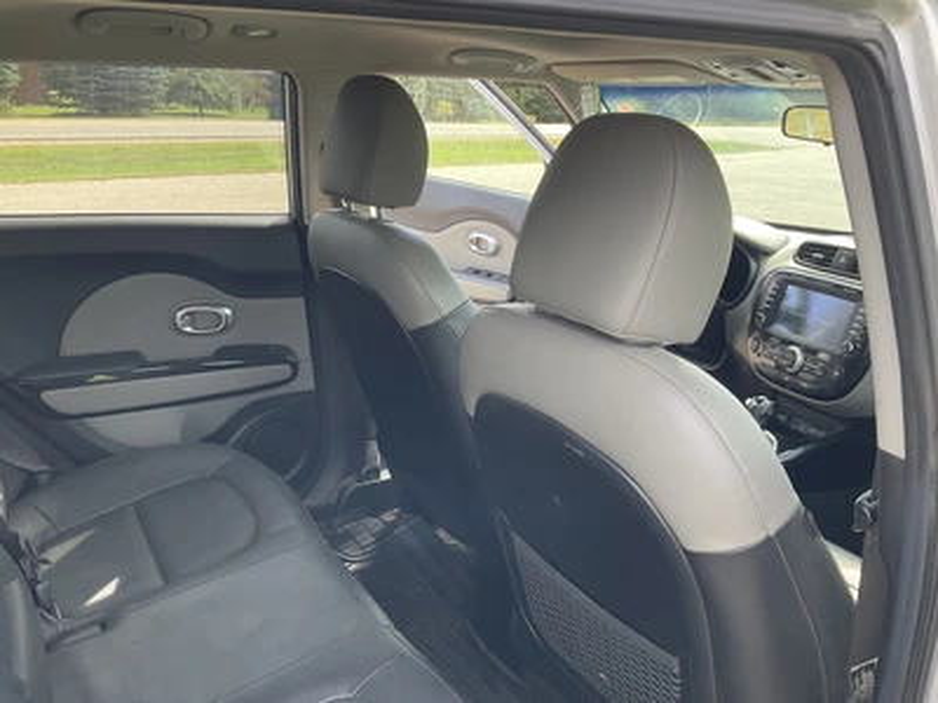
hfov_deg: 61.7
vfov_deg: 48.2
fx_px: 786
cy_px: 352
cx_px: 469
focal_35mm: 29
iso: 25
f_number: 1.8
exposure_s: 1/122
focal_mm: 3
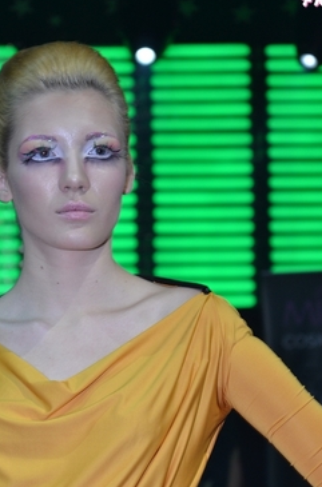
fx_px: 2309
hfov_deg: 8.0
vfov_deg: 12.0
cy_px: 316
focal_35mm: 171
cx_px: 112
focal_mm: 80
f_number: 6.3
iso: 640
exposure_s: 1/60
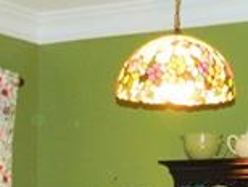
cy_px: 363
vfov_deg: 9.6
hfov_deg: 13.6
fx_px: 1040
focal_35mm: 145
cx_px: 132
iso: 360
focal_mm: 6.2
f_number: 3.3
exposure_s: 1/30
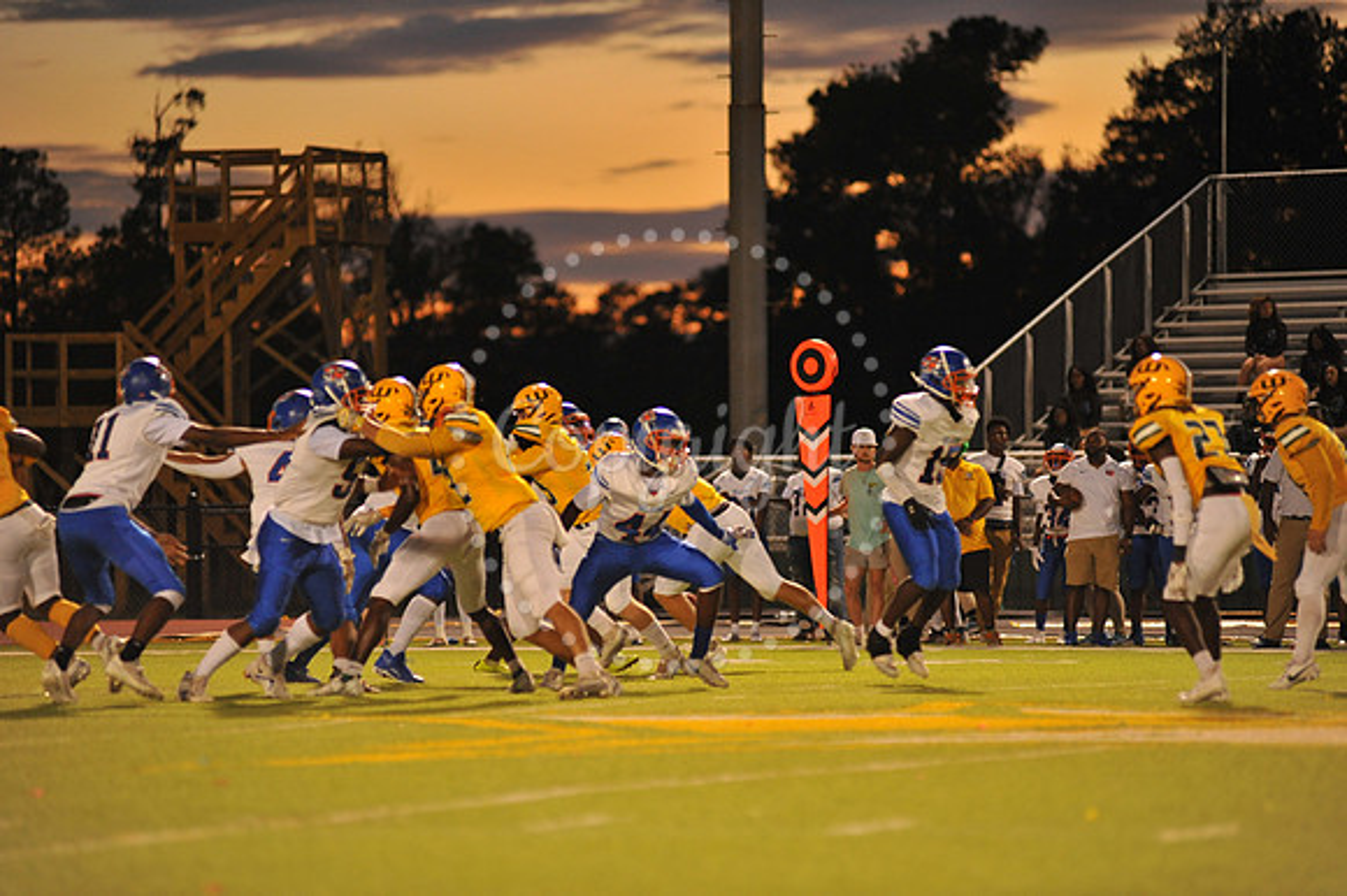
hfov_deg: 10.3
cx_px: 674
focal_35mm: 200
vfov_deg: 6.9
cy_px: 448
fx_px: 7479
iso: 2000
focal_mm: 200
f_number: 2.8
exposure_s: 1/250
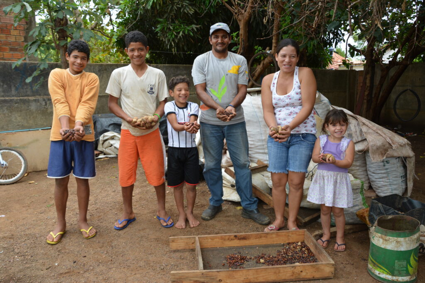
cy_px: 142
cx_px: 212
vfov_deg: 41.7
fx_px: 372
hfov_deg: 59.5
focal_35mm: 32
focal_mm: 21
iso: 200
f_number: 7.1
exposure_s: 1/200
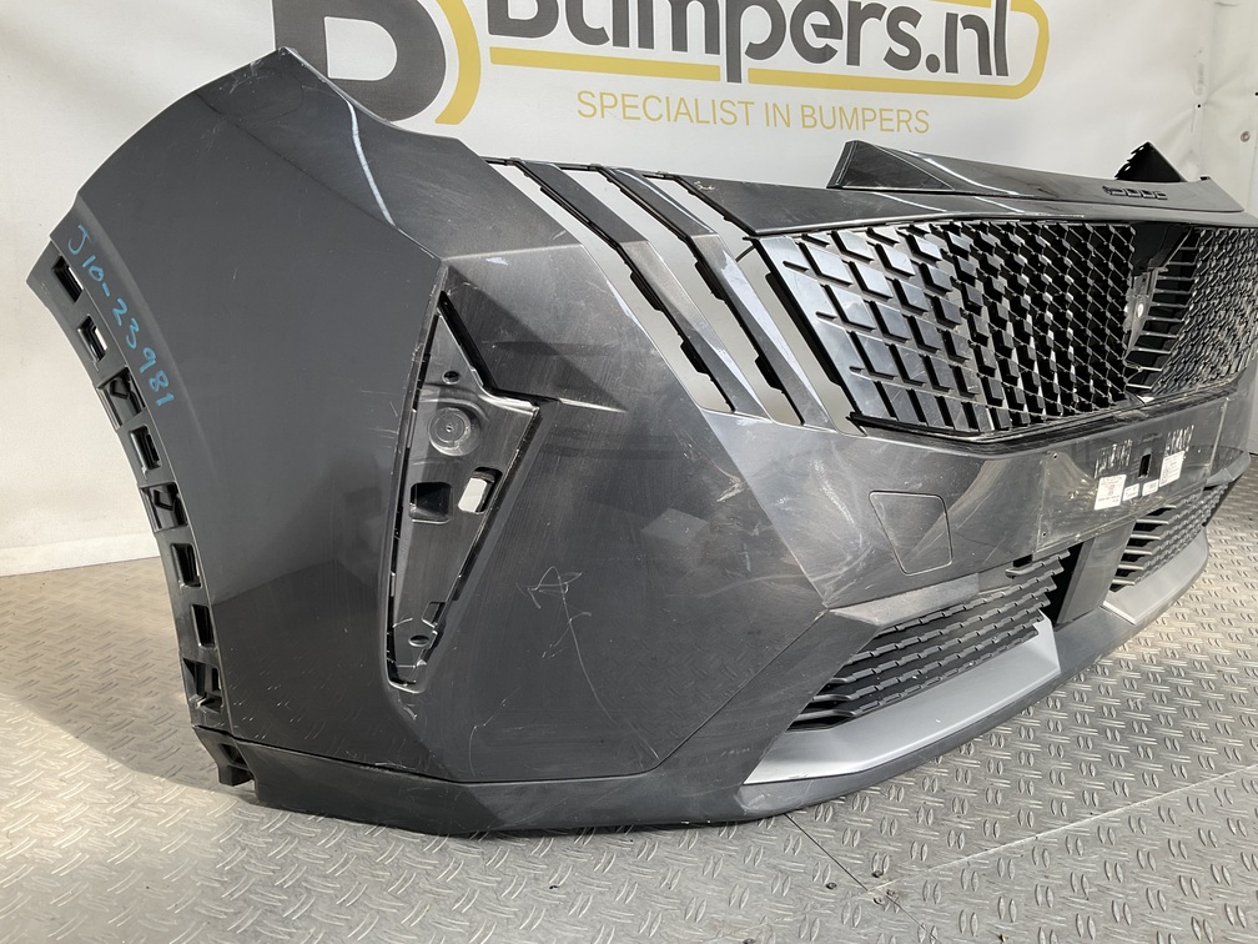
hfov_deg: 61.7
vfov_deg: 48.2
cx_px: 629
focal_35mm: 29
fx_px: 1054
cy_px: 472
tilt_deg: -15.7
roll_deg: -2.6
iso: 16
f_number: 1.8
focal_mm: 3
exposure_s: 1/154
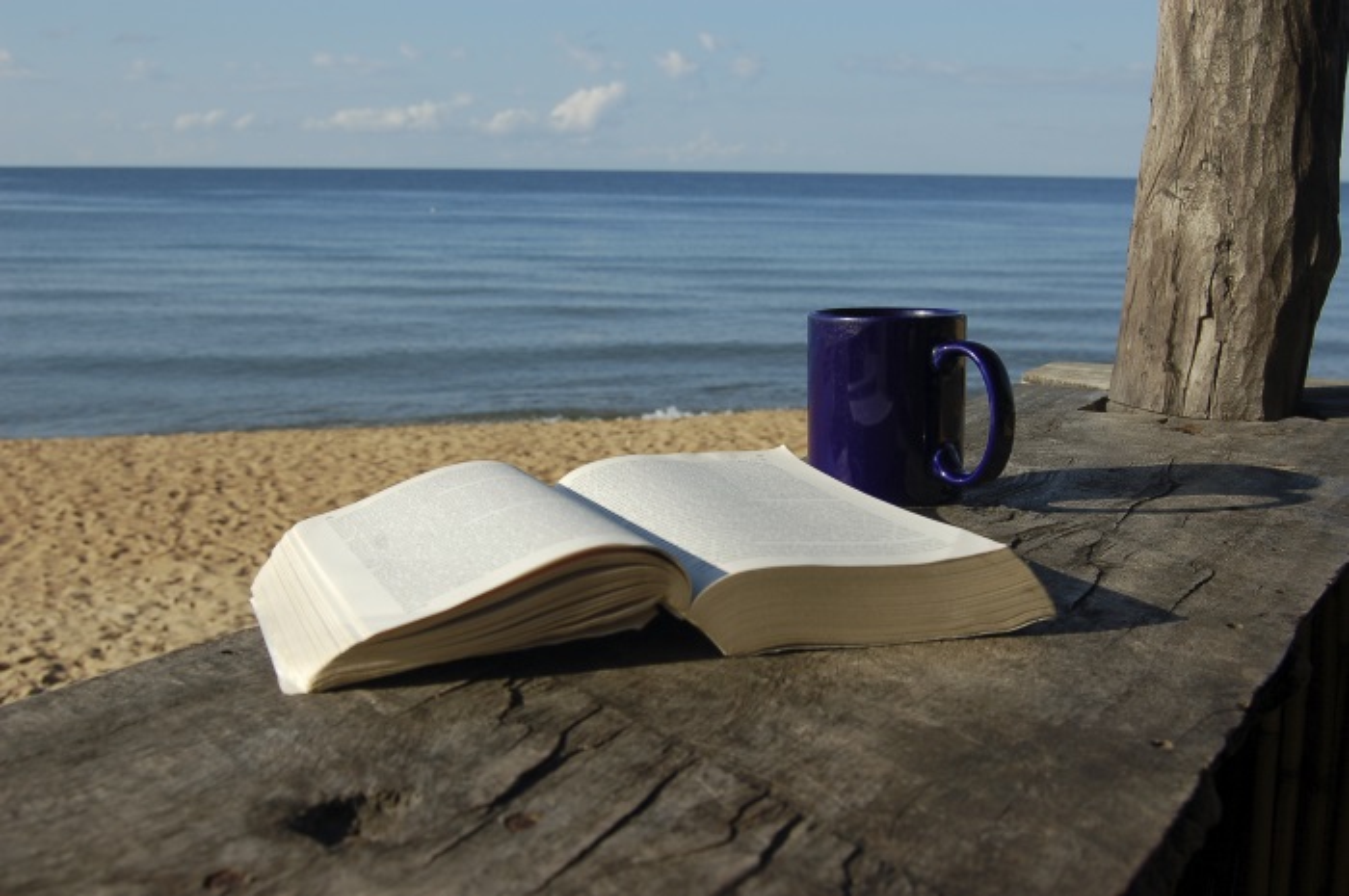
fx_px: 1572
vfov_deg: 31.8
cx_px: 674
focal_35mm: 42
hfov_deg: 46.4
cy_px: 448
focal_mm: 28
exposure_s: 1/320
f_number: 9
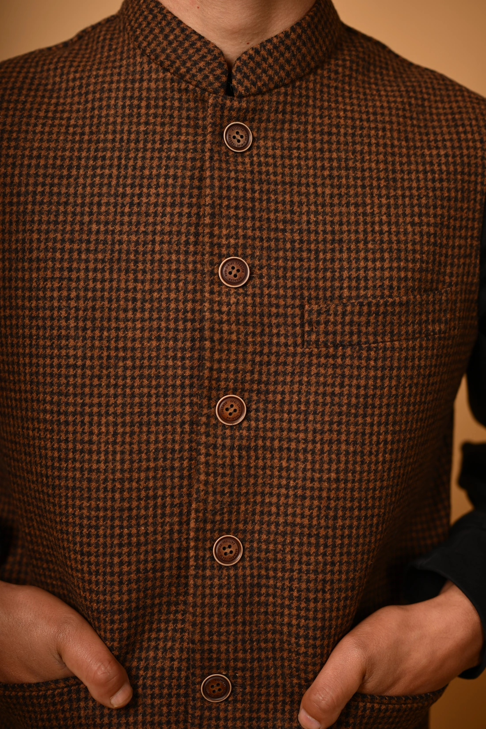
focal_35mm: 50
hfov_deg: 27.0
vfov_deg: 39.6
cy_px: 364
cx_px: 243
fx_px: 1012
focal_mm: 50
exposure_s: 1/1000
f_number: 2.5
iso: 160
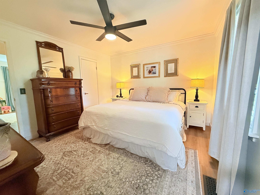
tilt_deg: -7.3
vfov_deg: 85.7
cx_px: 130
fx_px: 105
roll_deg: +0.8
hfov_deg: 102.1
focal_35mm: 14
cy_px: 98
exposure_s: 1/60
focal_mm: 2.22
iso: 640
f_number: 2.2
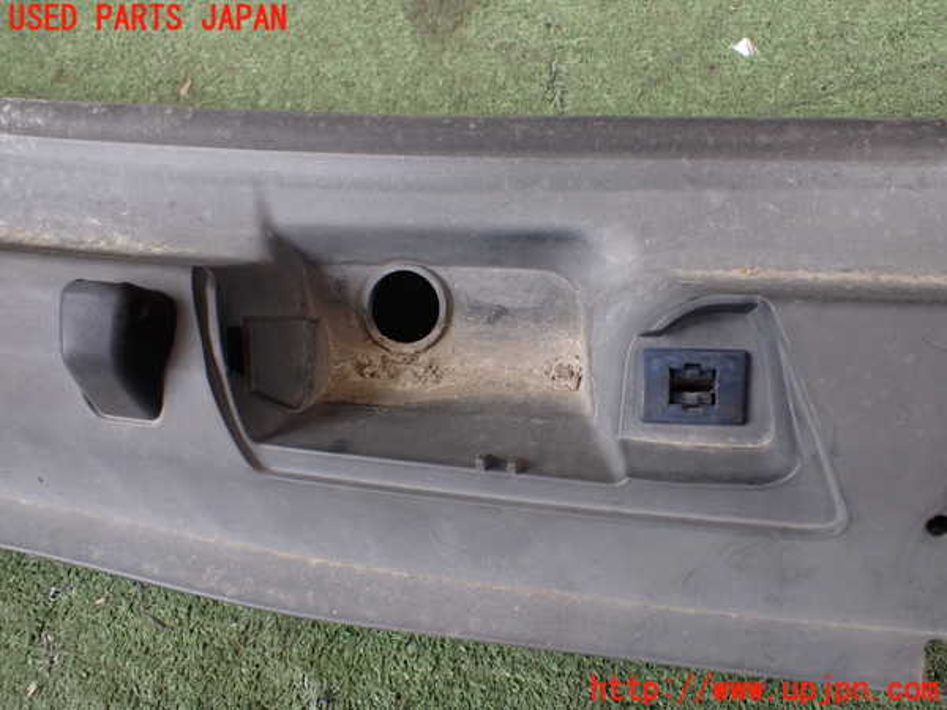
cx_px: 474
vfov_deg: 46.8
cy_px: 355
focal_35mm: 30
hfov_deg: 60.0
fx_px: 821
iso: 250
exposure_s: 1/125
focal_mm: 5.4
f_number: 2.3
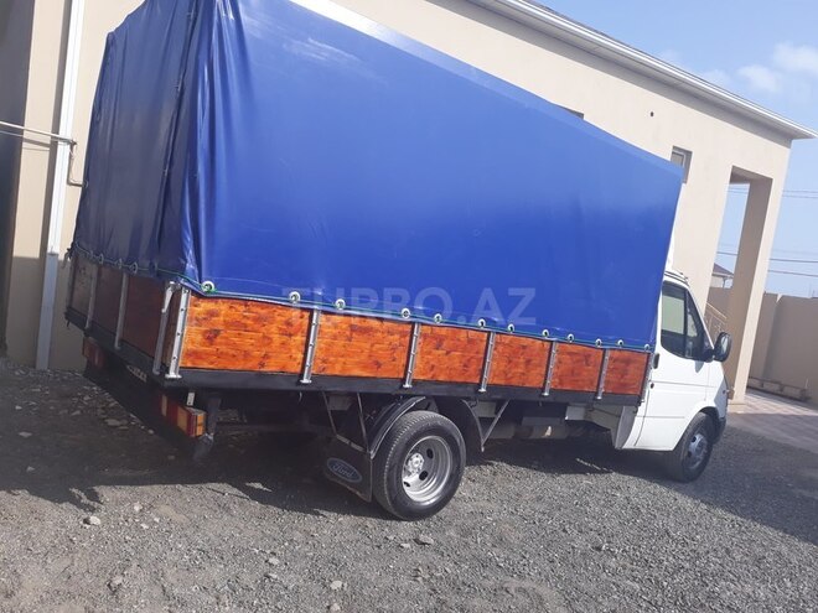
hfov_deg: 65.3
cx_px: 409
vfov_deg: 51.4
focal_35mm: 27
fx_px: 638
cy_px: 306
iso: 40
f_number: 1.7
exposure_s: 1/1502
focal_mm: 3.71
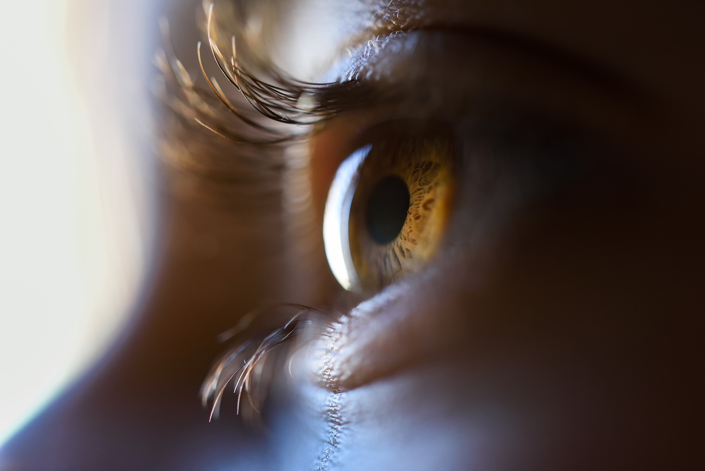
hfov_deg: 33.4
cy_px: 236
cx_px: 352
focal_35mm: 60
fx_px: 1175
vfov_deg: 22.6
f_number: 5.6
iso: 1600
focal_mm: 60
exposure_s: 1/125
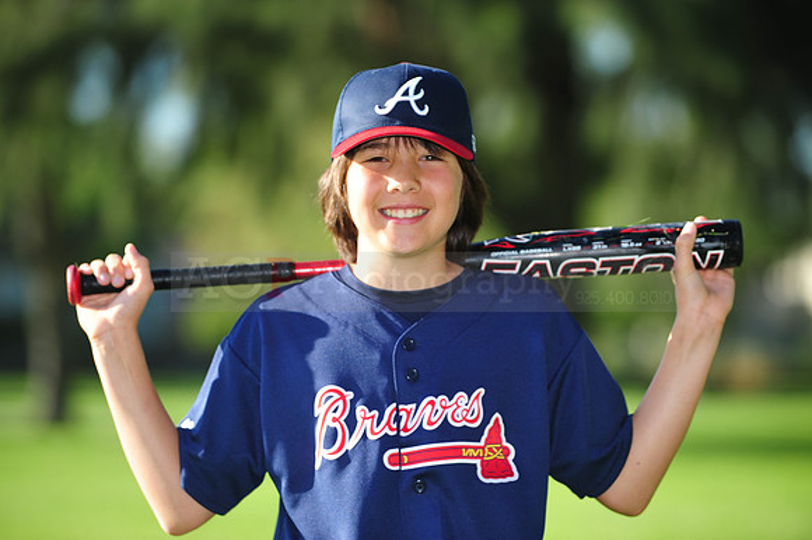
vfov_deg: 6.9
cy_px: 270
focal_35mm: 200
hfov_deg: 10.3
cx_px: 406
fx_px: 4508
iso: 200
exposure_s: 1/500
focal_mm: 200
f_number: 4.5
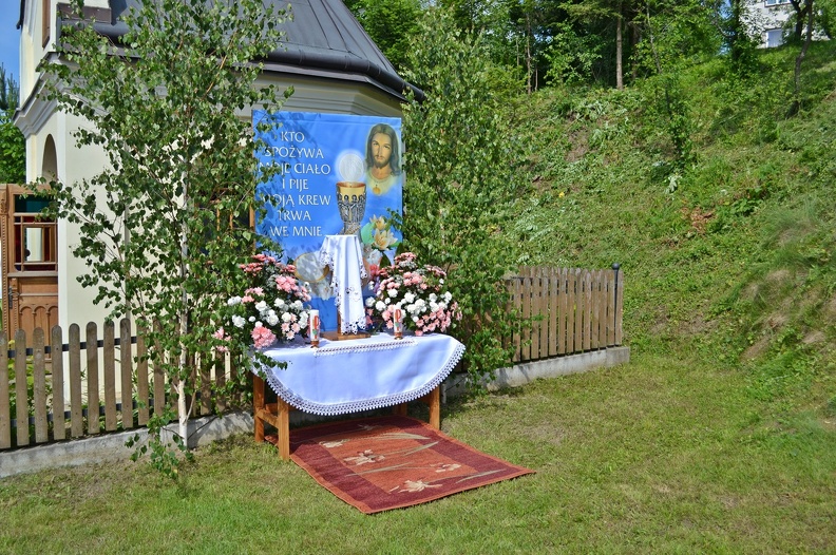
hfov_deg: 57.3
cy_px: 278
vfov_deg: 39.9
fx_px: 765
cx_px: 418
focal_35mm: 33
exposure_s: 1/1250
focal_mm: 22
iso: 200
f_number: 5
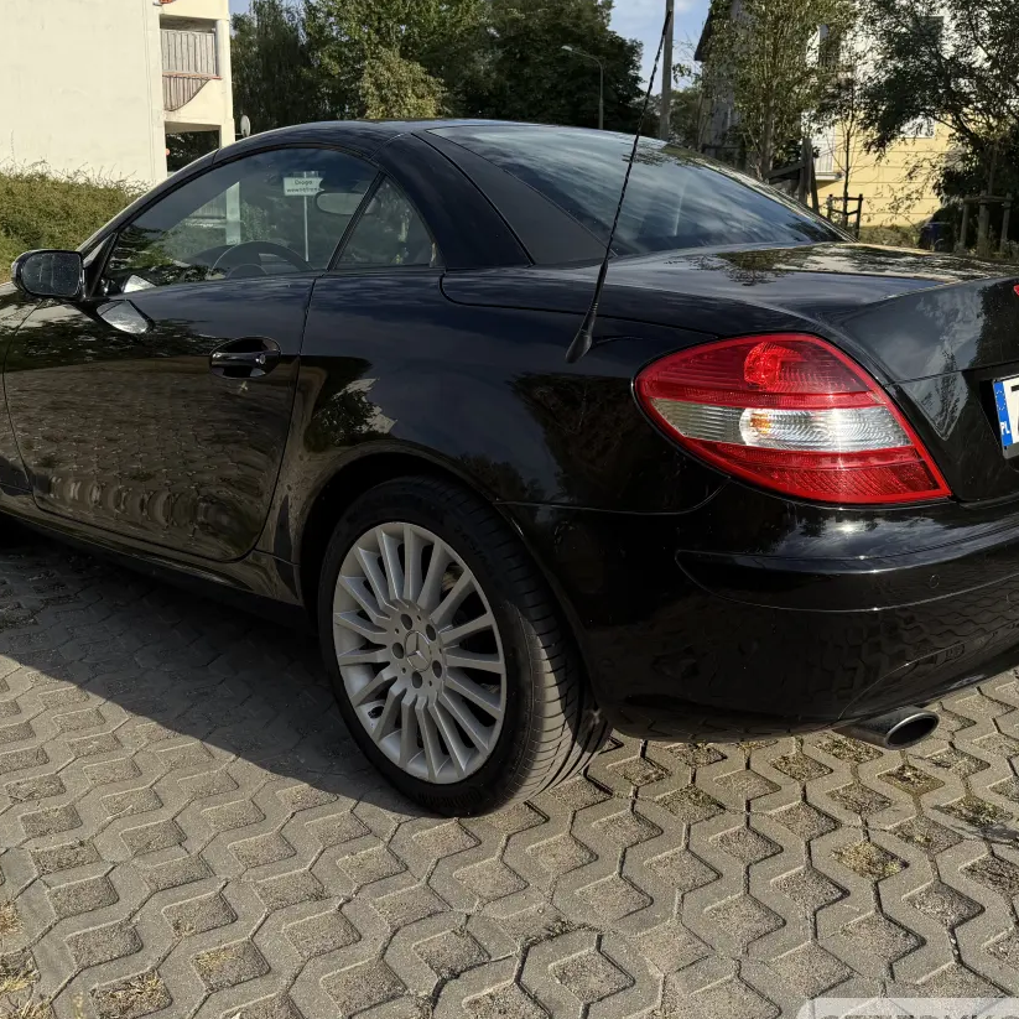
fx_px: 1099
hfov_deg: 49.7
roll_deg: -0.4
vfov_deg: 49.7
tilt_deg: -12.0
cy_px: 490
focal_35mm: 33
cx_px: 489
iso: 80
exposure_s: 1/3953
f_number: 1.78
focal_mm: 6.76
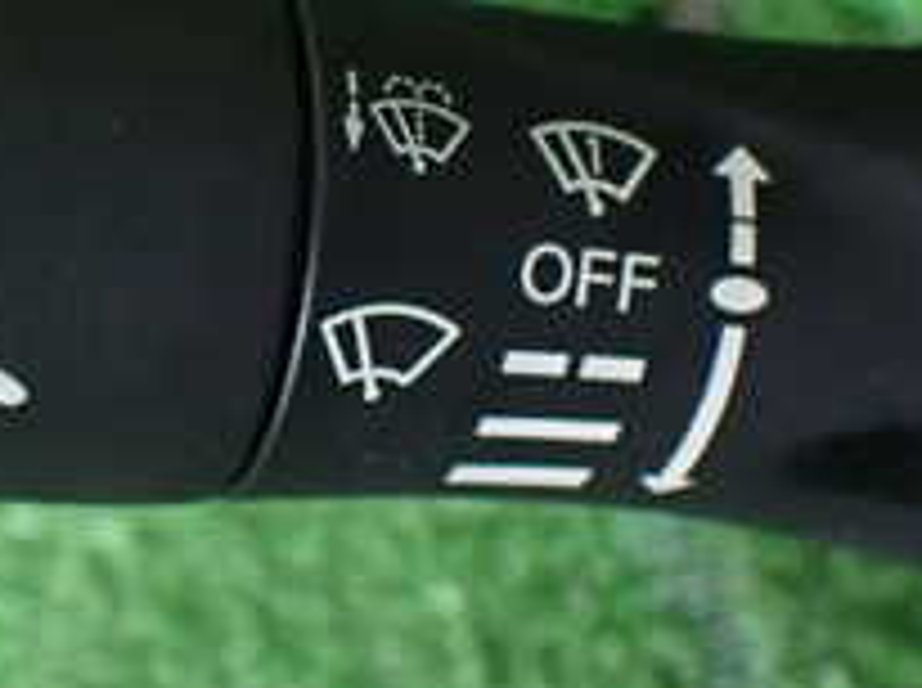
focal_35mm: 88
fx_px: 2340
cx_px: 22
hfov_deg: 21.6
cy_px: 256
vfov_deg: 16.7
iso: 800
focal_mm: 5.4
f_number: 2.3
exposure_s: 1/125
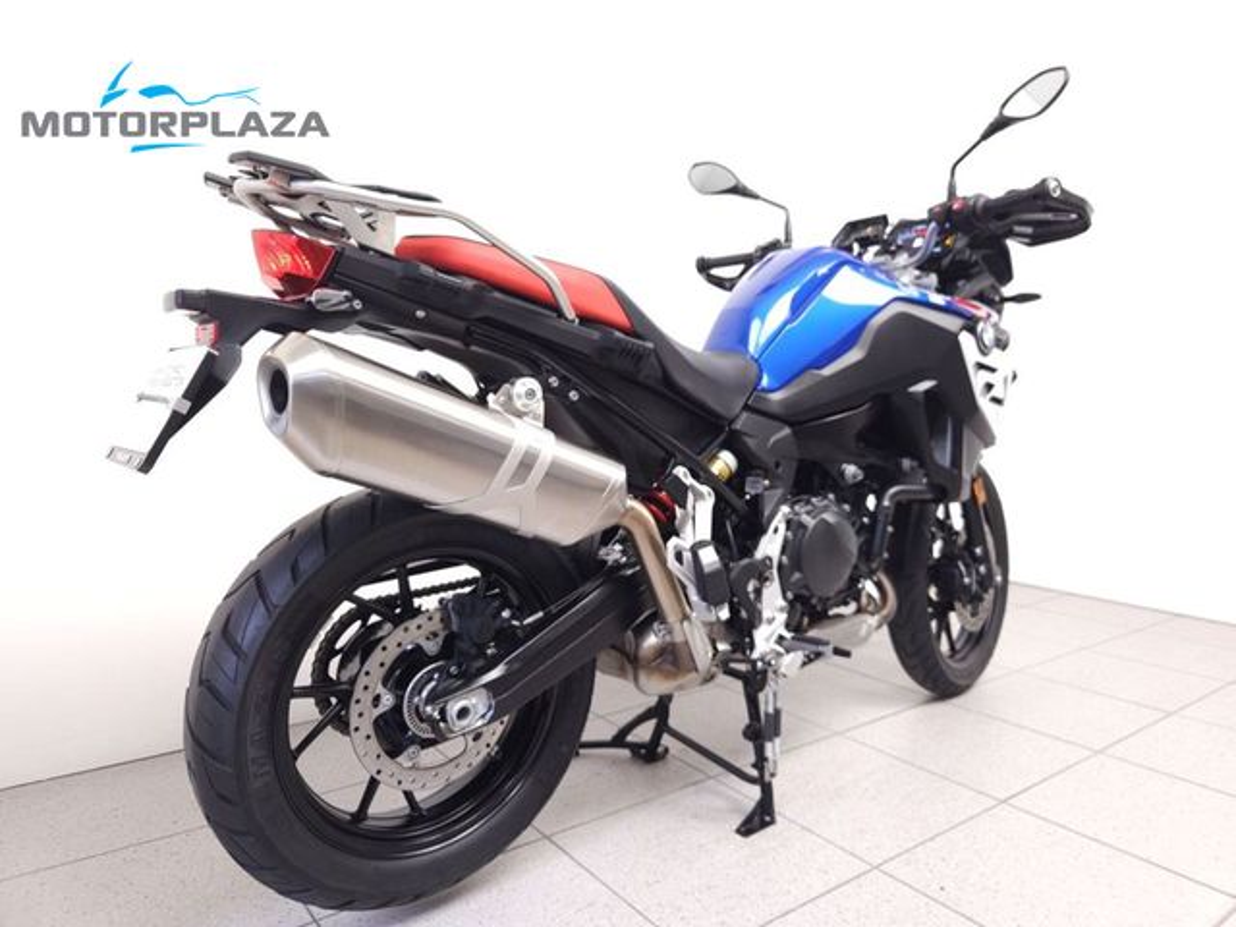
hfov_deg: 73.9
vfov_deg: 58.9
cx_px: 618
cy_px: 464
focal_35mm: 23
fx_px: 821
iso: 125
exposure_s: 1/30
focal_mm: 5.4
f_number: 1.8
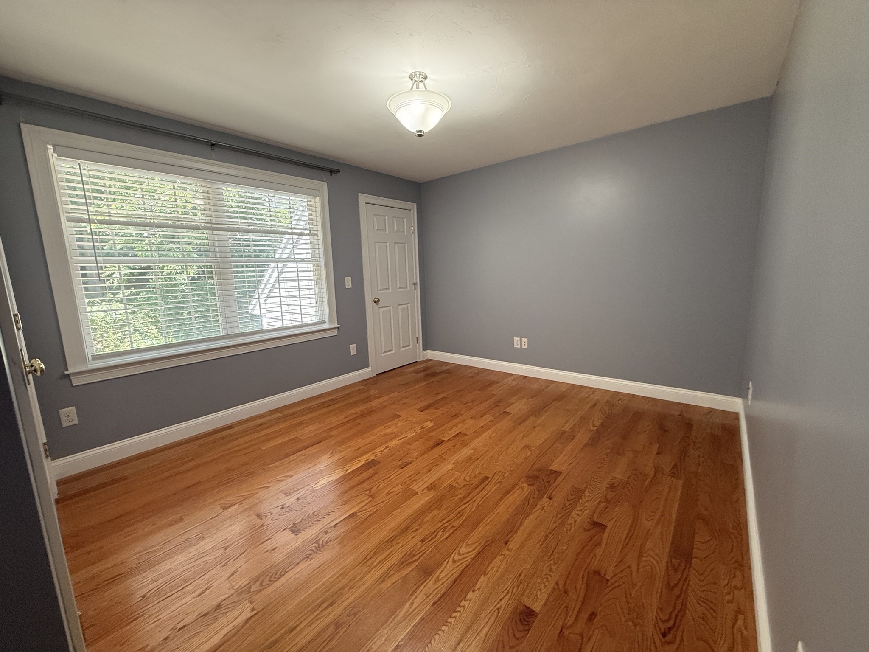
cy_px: 326
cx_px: 434
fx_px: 351
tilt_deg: -7.8
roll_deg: +1.8
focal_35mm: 14
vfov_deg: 85.7
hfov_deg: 102.1
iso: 320
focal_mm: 2.22
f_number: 2.2
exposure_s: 1/120
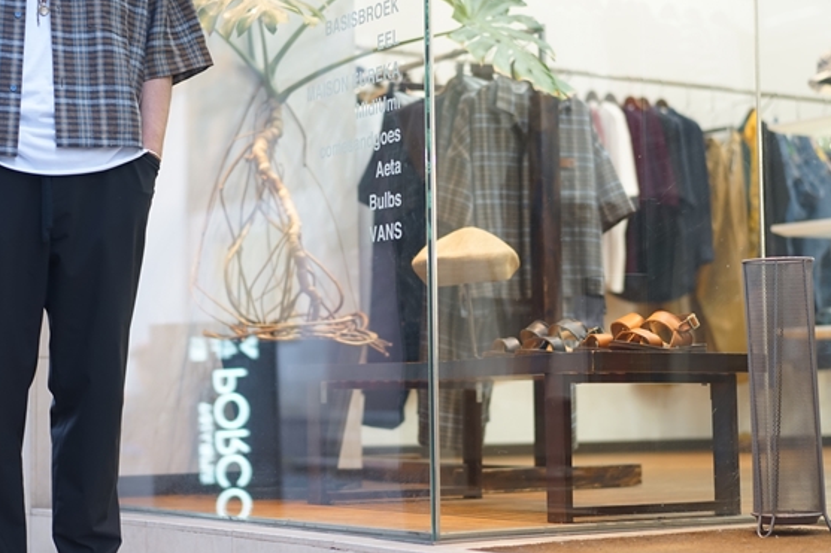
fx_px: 1823
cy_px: 242
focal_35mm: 79
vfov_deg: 17.3
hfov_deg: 25.7
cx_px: 410
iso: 250
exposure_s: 1/60
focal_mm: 55
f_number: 1.8
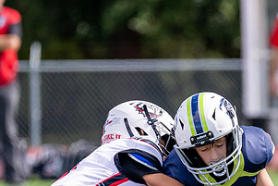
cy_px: 179
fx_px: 5841
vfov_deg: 1.8
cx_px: 219
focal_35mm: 756
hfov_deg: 2.7
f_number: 2.8
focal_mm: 200
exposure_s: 1/3200
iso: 250
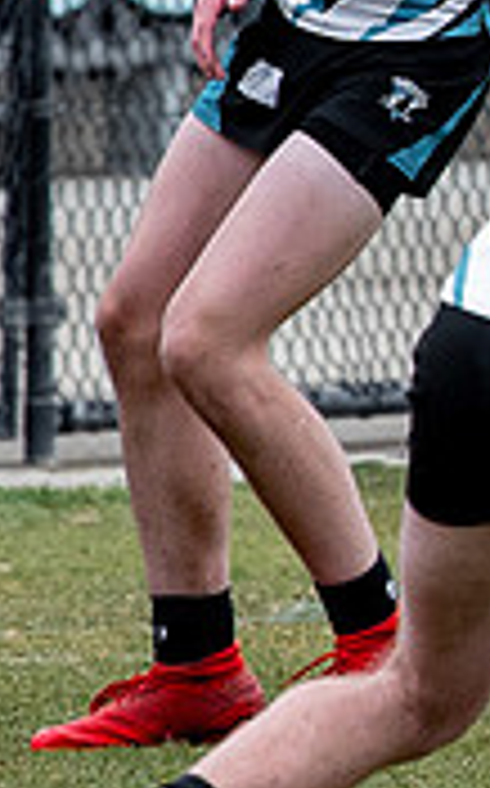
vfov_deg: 0.8
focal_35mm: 2515
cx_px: 1848
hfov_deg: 0.5
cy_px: -29
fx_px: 53870
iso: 450
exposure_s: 1/800
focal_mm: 200
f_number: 4
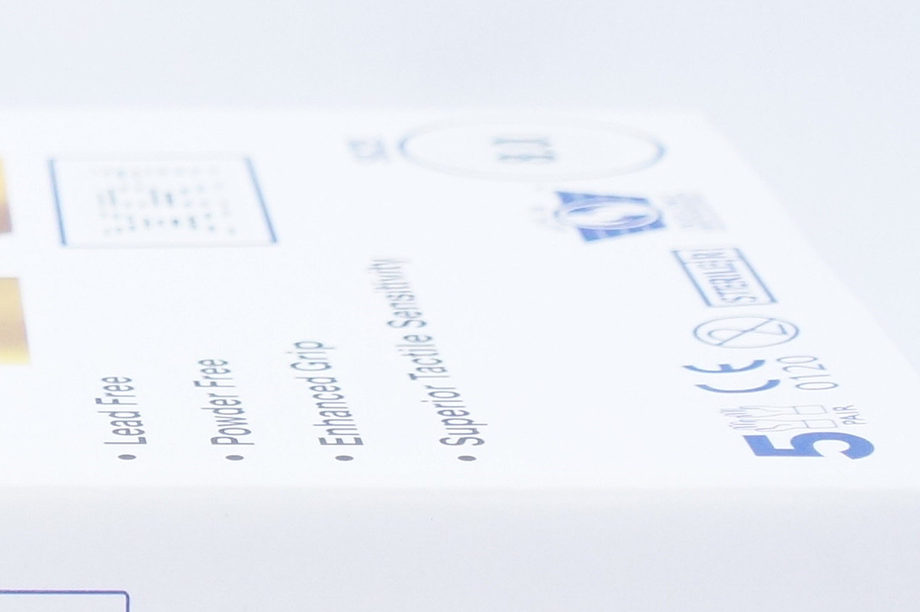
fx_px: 4239
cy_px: 460
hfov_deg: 12.0
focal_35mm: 166
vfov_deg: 8.2
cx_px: -329
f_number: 4.5
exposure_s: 1/160
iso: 1600
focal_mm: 27
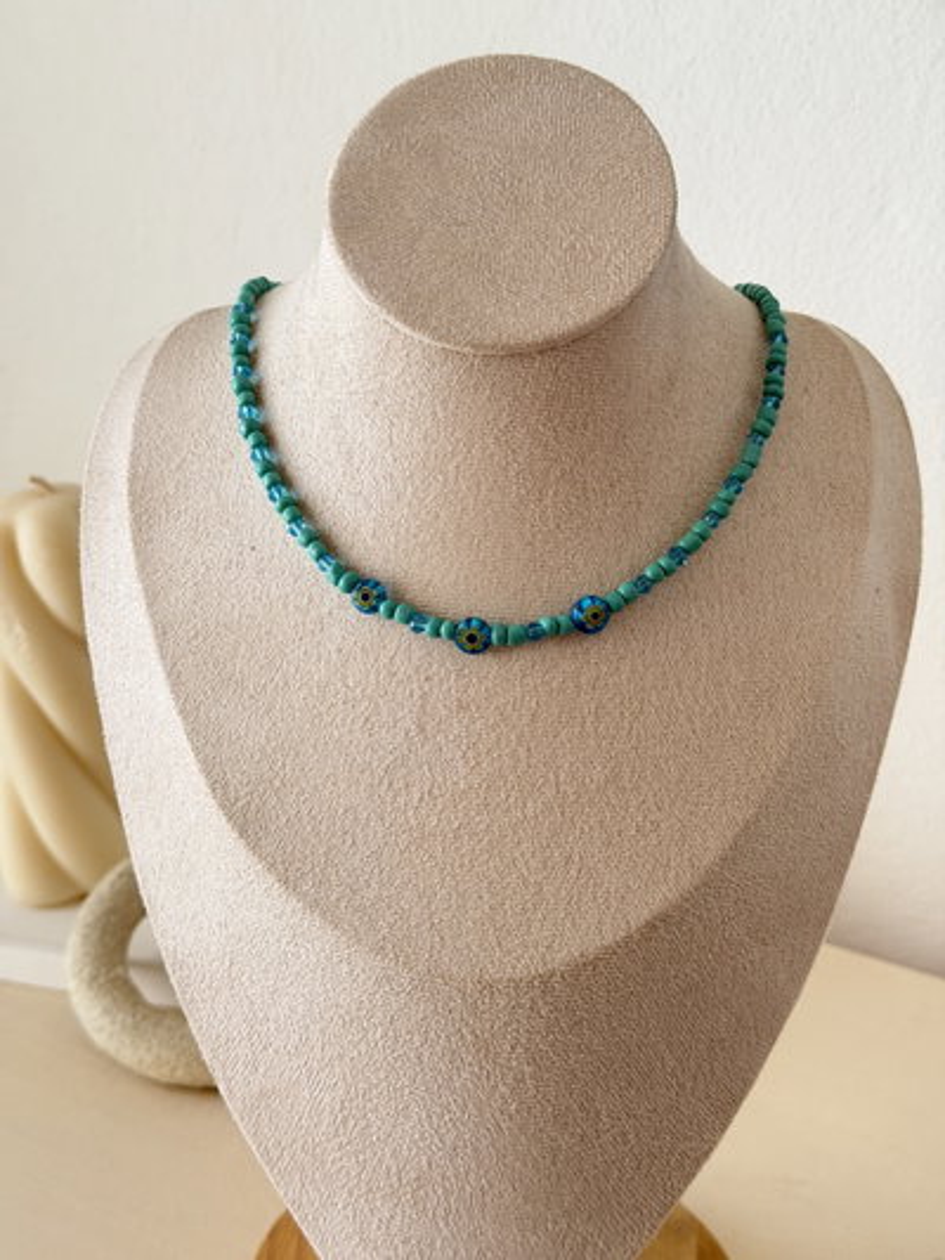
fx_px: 1746
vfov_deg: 39.6
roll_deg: -2.1
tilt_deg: -20.5
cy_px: 630
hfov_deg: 30.3
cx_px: 472
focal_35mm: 48
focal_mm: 6.76
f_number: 1.78
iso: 250
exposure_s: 1/50
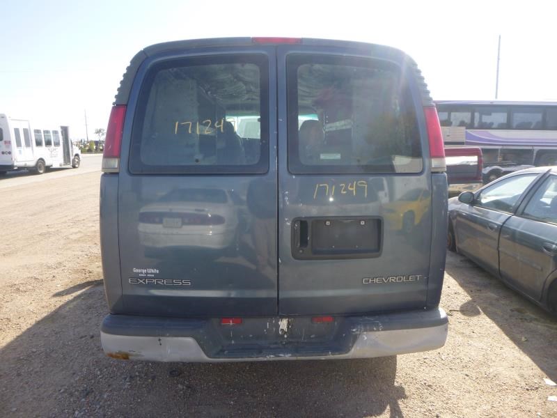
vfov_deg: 54.9
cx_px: 278
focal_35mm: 25
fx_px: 402
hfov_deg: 69.4
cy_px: 209
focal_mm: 4.5
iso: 100
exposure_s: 1/250
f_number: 3.9
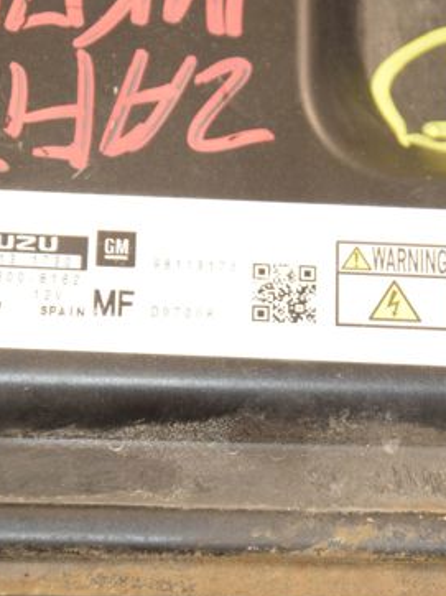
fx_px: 3509
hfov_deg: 7.3
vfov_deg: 9.7
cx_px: 328
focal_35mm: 204
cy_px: 308
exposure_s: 1/200
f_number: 6.3
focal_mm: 80
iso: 1600
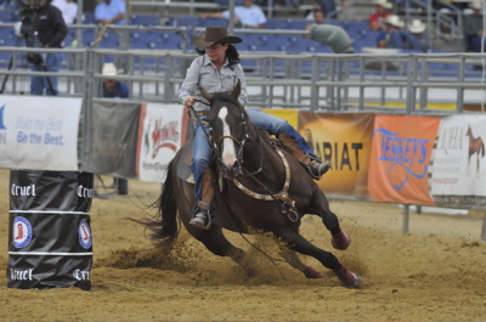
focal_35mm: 450
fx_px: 6063
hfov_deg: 4.6
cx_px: 243
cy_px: 161
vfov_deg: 3.0
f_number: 5.6
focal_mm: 300
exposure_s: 1/3000
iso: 800
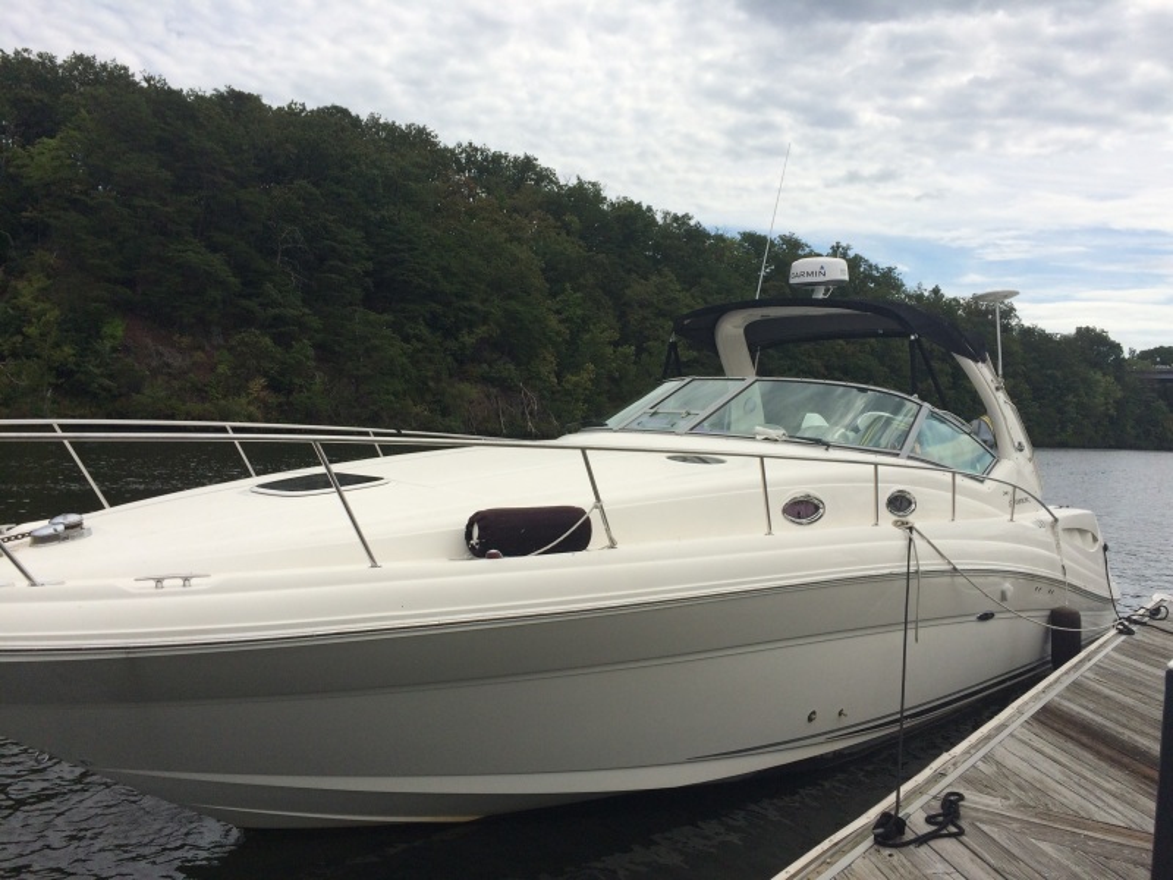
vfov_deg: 48.2
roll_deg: -2.0
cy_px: 440
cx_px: 586
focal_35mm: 29
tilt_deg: +2.0
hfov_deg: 61.7
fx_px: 983
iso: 32
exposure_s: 1/3425
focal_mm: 4.15
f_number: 2.2
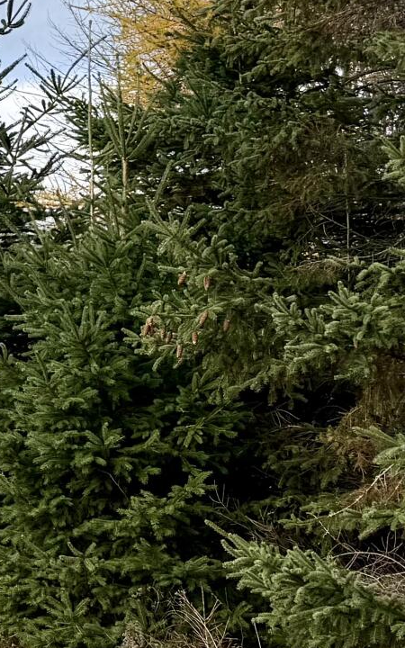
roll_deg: +0.0
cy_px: 325
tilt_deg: +6.2
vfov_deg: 19.6
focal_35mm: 106
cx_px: -375
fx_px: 1872
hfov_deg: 11.3
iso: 80
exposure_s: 1/1855
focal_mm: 6.76
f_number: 1.78
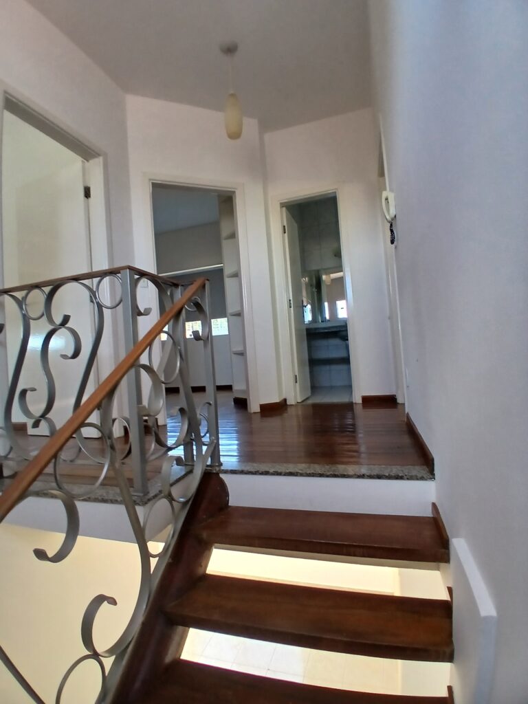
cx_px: 264
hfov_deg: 74.7
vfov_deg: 91.0
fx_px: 346
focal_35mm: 17
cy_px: 352
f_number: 2.2
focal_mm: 1.4
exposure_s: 1/50
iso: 64
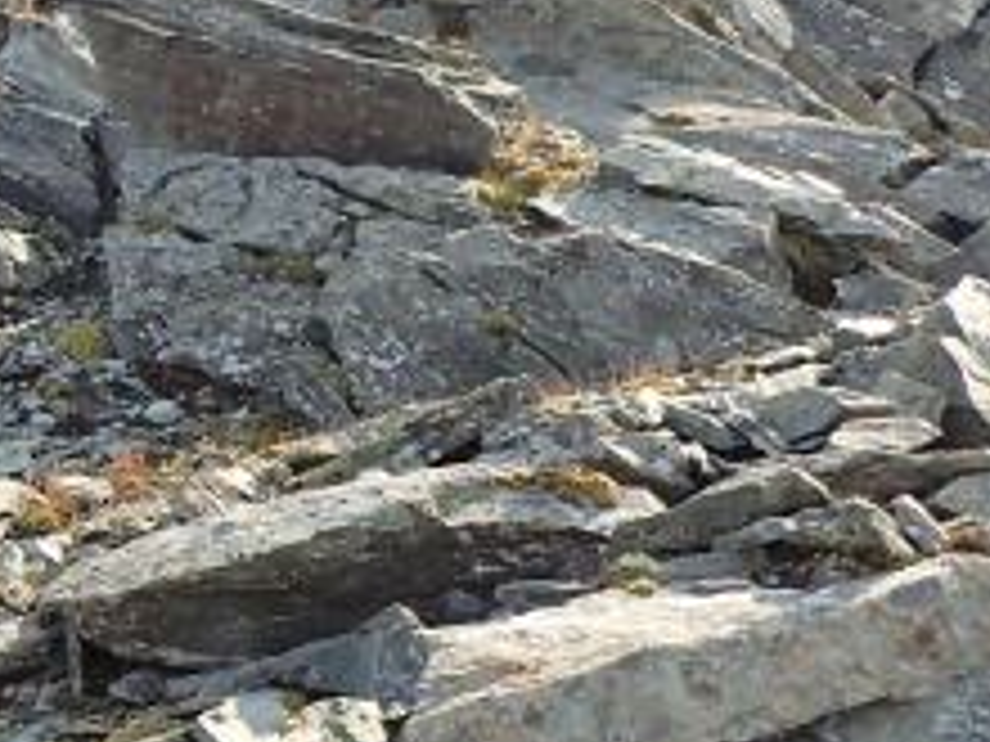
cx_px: -662
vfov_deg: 16.6
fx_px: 2545
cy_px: 409
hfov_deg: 18.4
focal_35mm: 89
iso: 200
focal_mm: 4.5
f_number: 2.8
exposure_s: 1/1600
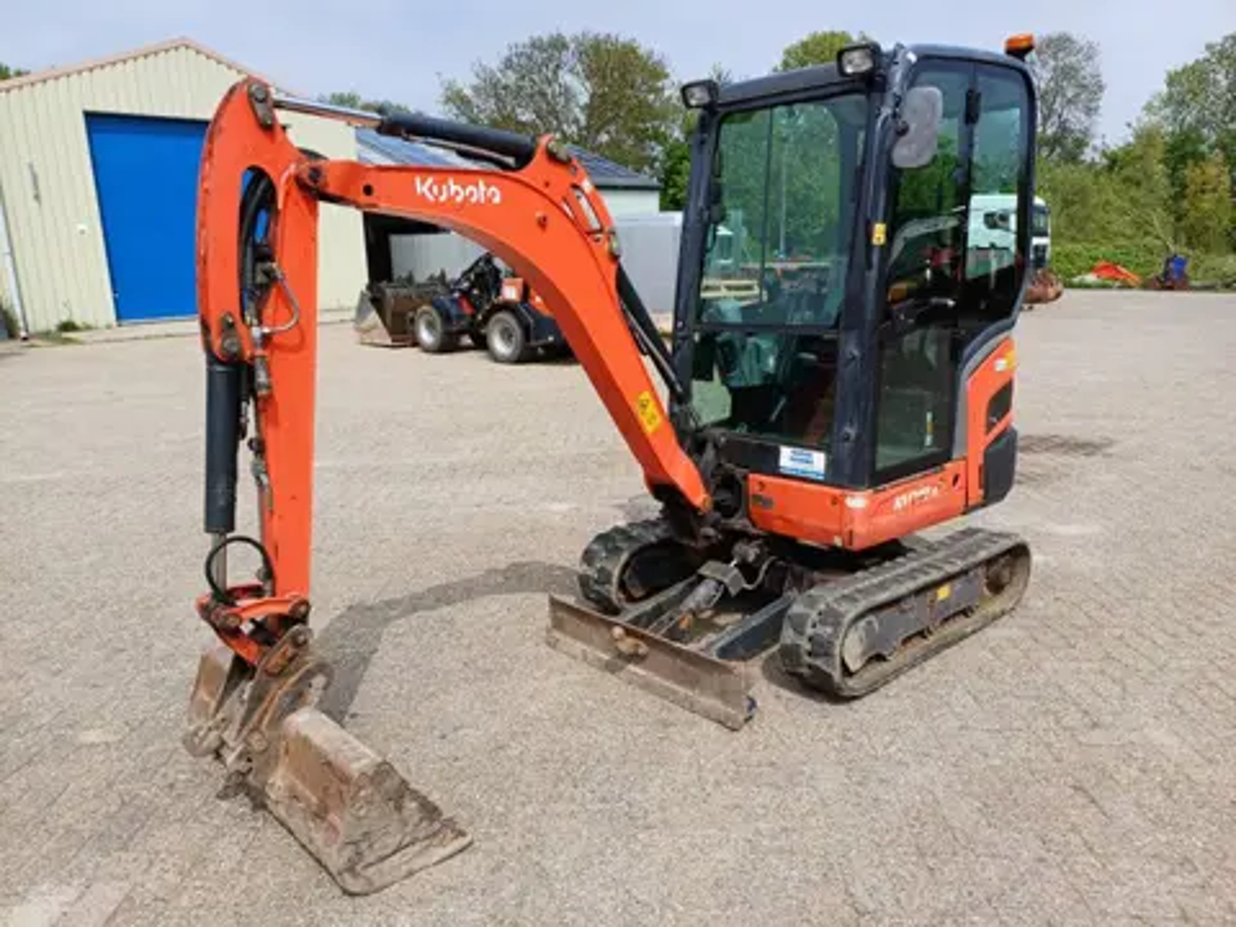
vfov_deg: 54.9
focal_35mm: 25
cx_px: 618
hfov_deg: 69.4
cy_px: 464
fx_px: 893
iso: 50
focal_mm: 4.65
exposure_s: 1/1353
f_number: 1.8
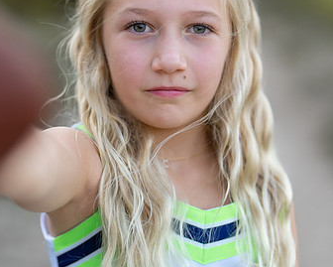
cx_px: 184
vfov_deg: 15.4
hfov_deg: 19.2
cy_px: 111
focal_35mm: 100
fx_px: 986
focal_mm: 50
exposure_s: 1/1000
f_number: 1.2
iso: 100
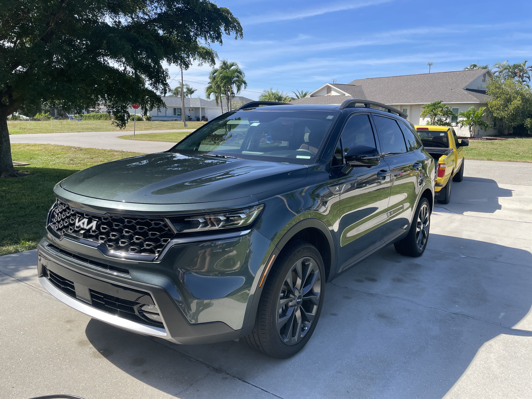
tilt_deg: -11.2
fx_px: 400
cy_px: 200
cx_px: 266
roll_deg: -0.5
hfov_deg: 67.3
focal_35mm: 26
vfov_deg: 53.1
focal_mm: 4.2
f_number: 1.6
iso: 32
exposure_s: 1/2020
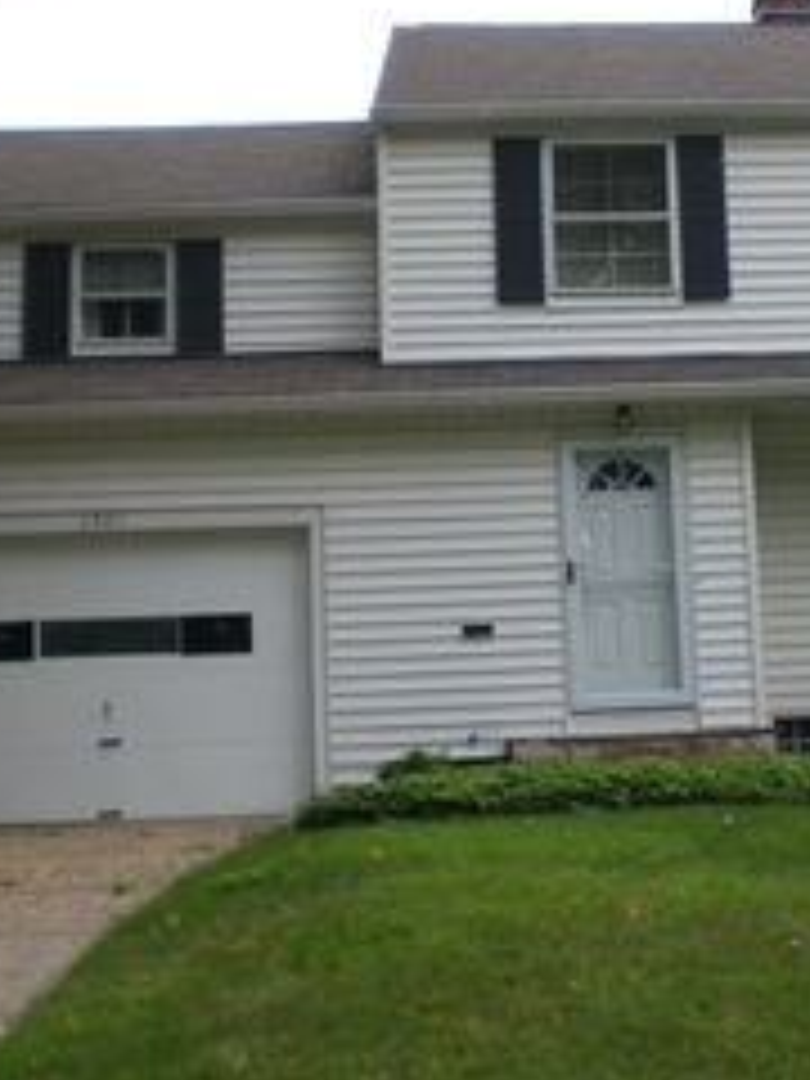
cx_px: 666
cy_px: 544
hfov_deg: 25.2
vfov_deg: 33.8
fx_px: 1778
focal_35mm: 57
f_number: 3.1
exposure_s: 1/160
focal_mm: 6.3
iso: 50
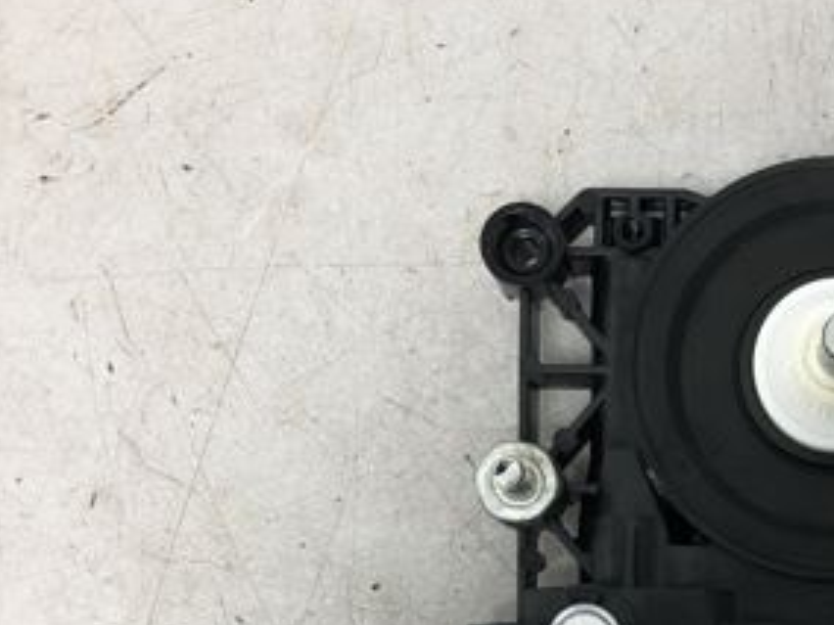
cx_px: 775
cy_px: 619
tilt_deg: -88.8
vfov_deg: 22.4
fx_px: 1518
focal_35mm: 63
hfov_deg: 29.3
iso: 40
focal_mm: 4
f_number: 1.8
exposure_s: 1/25
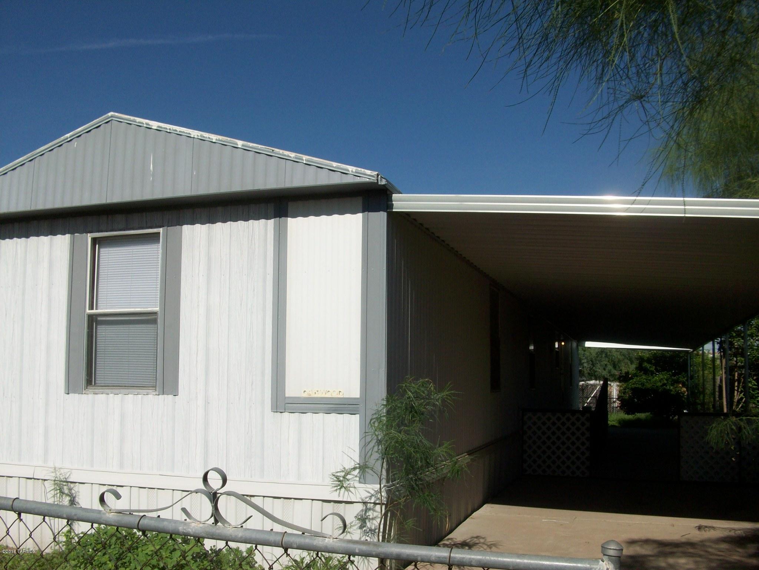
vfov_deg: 41.8
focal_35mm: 34
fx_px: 745
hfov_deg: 54.0
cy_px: 285
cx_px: 380
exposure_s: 1/652
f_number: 5.5
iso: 64
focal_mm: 5.7
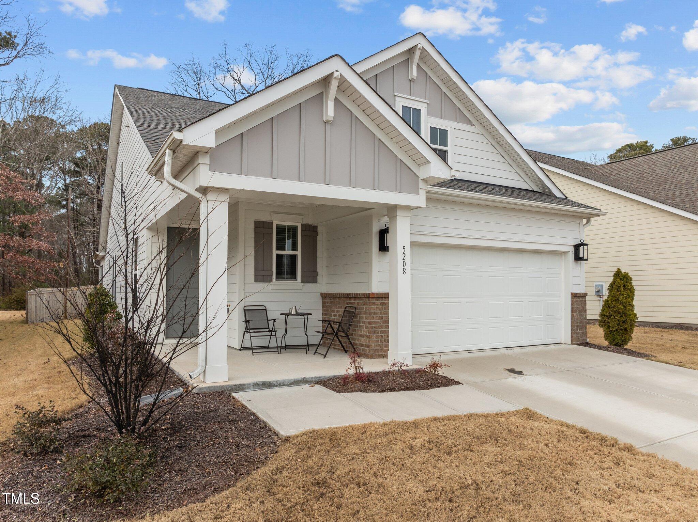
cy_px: 261
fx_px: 484
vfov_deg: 56.8
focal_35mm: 24
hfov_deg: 71.6
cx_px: 349
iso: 110
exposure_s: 1/1000
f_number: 2.8
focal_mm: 12.29
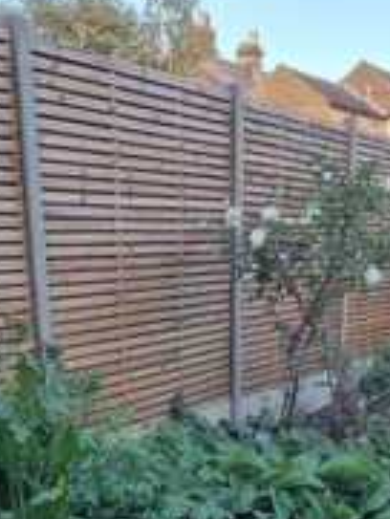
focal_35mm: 56
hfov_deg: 26.1
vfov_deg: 31.3
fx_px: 840
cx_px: 198
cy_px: 542
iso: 25
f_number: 1.8
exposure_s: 1/302
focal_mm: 5.4
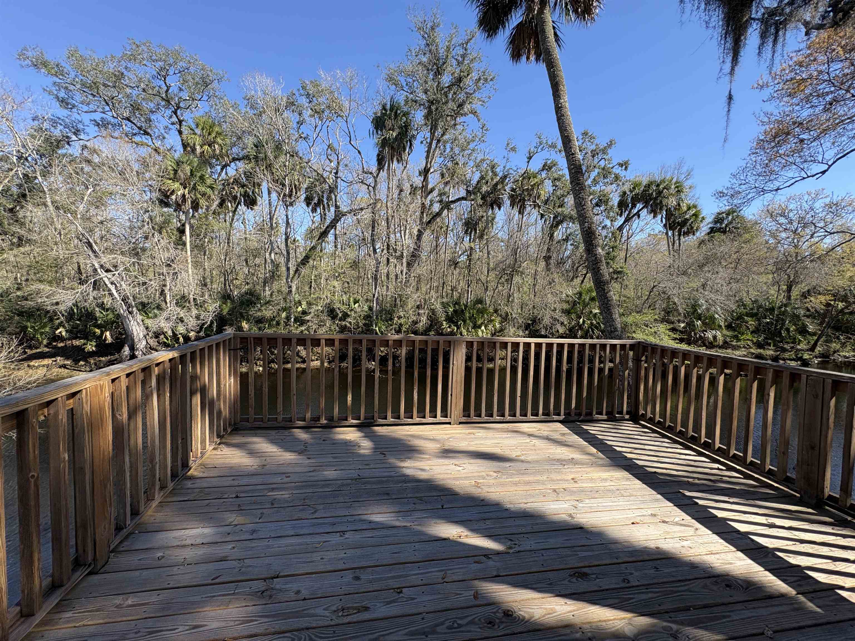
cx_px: 428
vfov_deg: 85.7
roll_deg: -1.3
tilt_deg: -4.4
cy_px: 320
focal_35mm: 14
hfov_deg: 102.1
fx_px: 346
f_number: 2.2
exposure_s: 1/533
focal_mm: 2.22
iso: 40
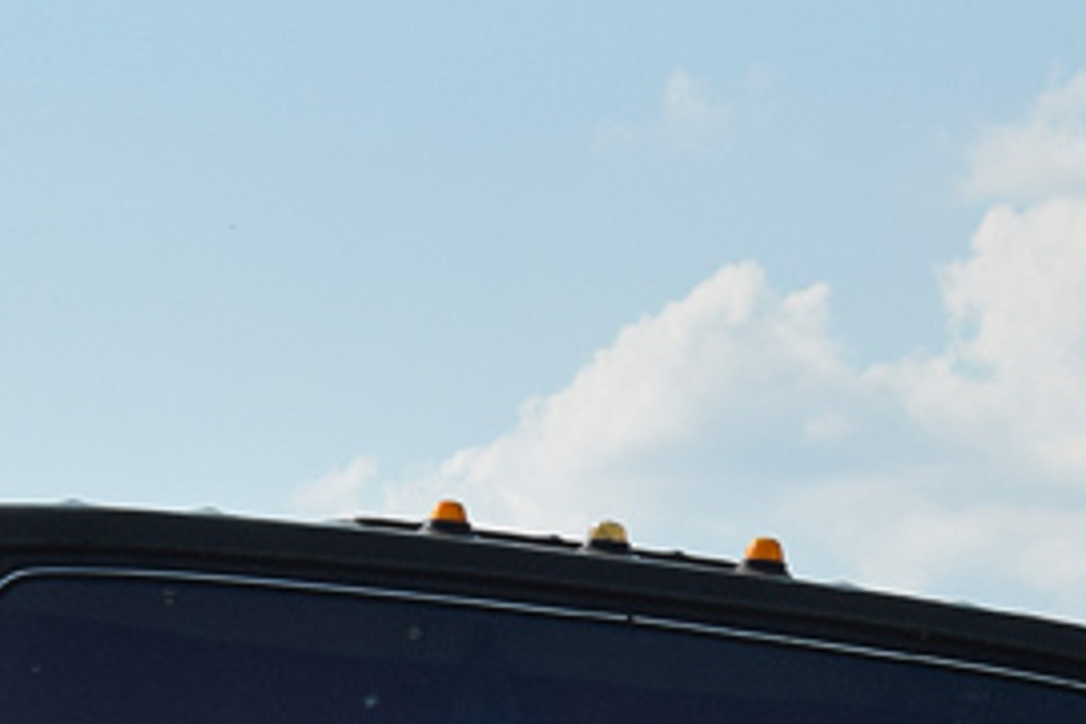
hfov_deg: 8.1
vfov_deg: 5.4
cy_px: 1022
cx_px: 672
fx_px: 7632
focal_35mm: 253
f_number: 7.1
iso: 200
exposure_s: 1/1000
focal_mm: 38
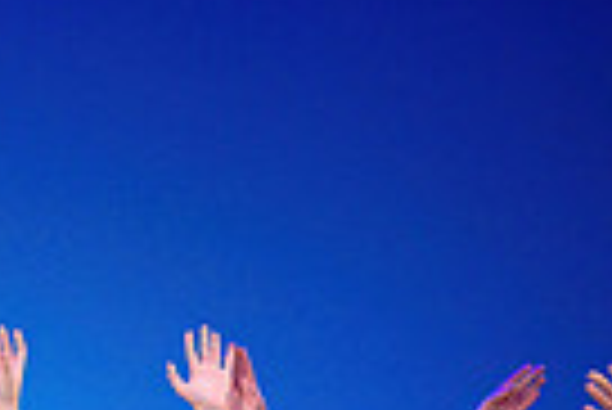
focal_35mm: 487
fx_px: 8288
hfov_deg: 4.2
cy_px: 724
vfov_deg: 2.8
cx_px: -140
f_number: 2.8
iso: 1600
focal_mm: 105
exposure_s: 1/400
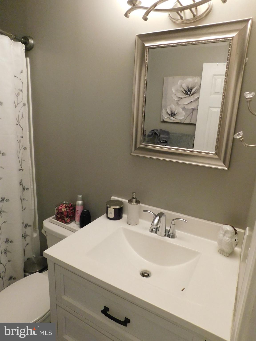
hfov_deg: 58.9
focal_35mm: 23
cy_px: 170
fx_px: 227
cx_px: 128
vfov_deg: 73.9
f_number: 3
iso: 400
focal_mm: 4
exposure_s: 1/25
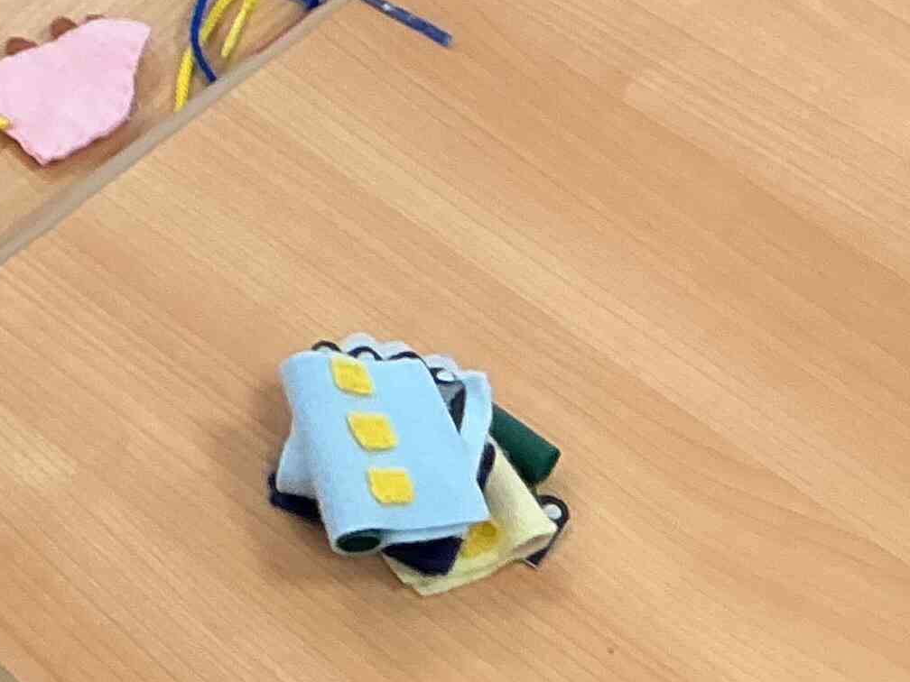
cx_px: -549
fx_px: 3049
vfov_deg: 11.5
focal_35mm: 116
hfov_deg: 15.4
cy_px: -674
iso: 32
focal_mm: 3
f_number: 1.8
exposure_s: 1/120
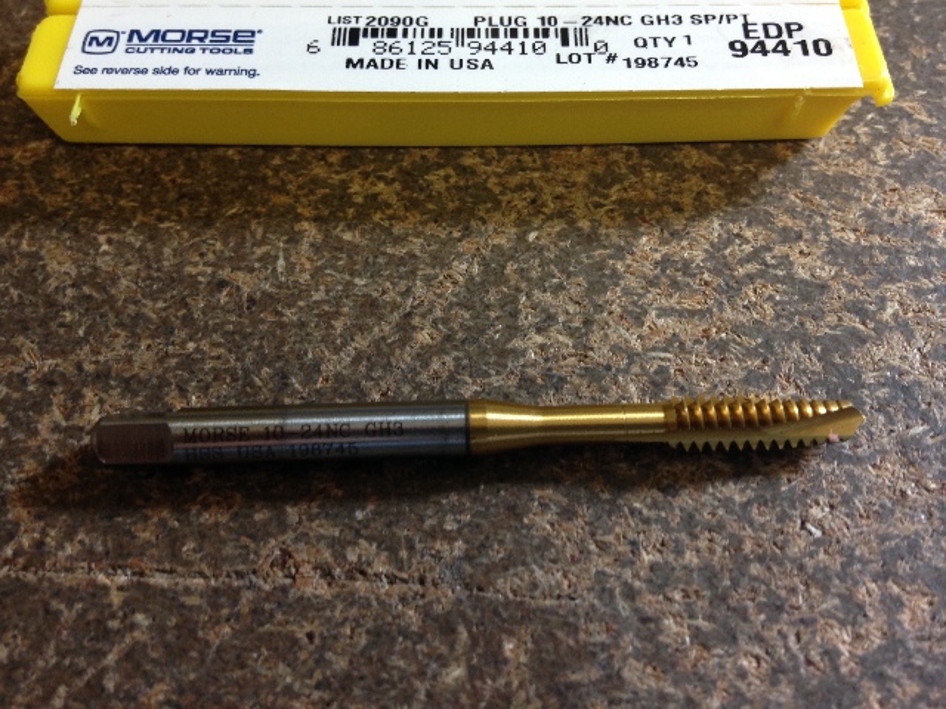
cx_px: 473
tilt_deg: -60.5
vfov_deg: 42.9
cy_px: 354
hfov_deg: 55.4
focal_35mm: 33
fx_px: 902
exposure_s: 1/20
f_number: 2.4
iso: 80
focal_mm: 4.12
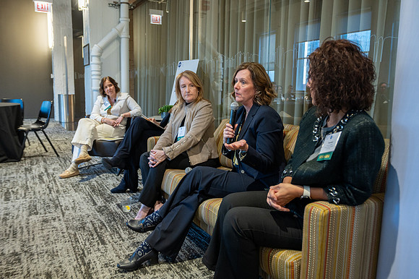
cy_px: 140
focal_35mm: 30
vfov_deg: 42.9
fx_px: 355
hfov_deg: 61.1
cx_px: 210
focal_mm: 30.5
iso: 1600
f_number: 4
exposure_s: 1/50
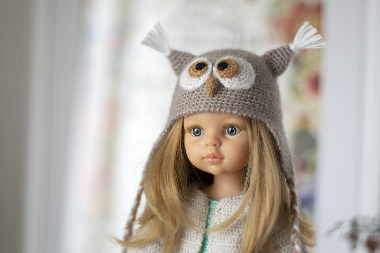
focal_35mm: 75
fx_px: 792
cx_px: 190
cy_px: 126
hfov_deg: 27.0
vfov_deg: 18.2
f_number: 2
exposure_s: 1/1600
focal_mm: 50
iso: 400
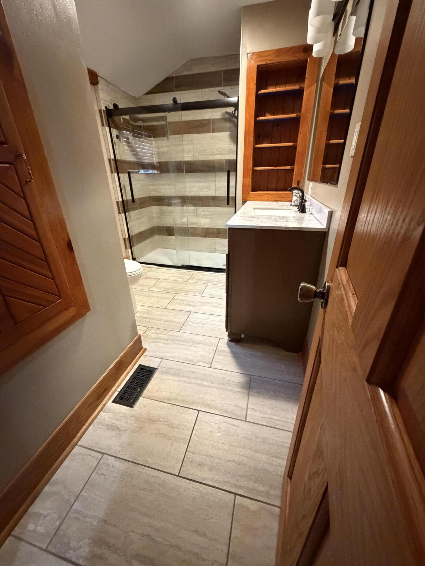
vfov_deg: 102.1
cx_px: 212
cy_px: 283
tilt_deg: -24.9
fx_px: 229
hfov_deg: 85.7
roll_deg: +0.1
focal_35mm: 14
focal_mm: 2.22
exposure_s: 1/60
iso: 1250
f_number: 2.2
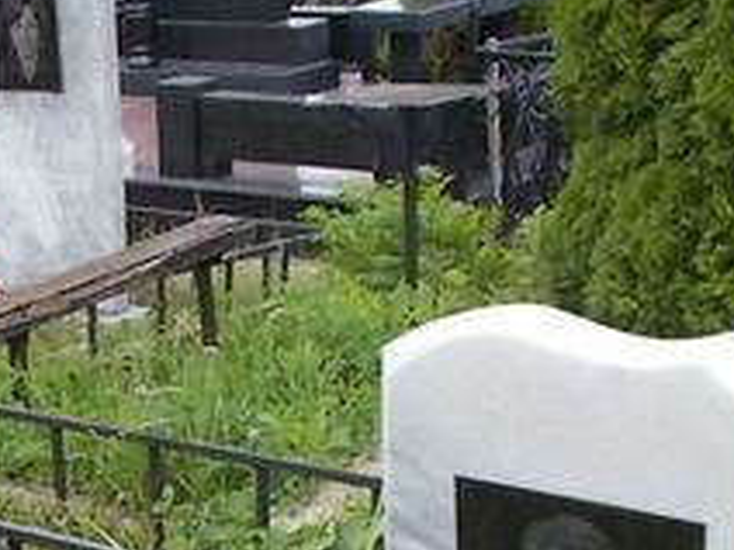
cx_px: 10
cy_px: 733
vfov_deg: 14.4
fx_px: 2078
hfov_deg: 19.5
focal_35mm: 98
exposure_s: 1/200
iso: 80
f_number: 3.2
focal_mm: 4.6
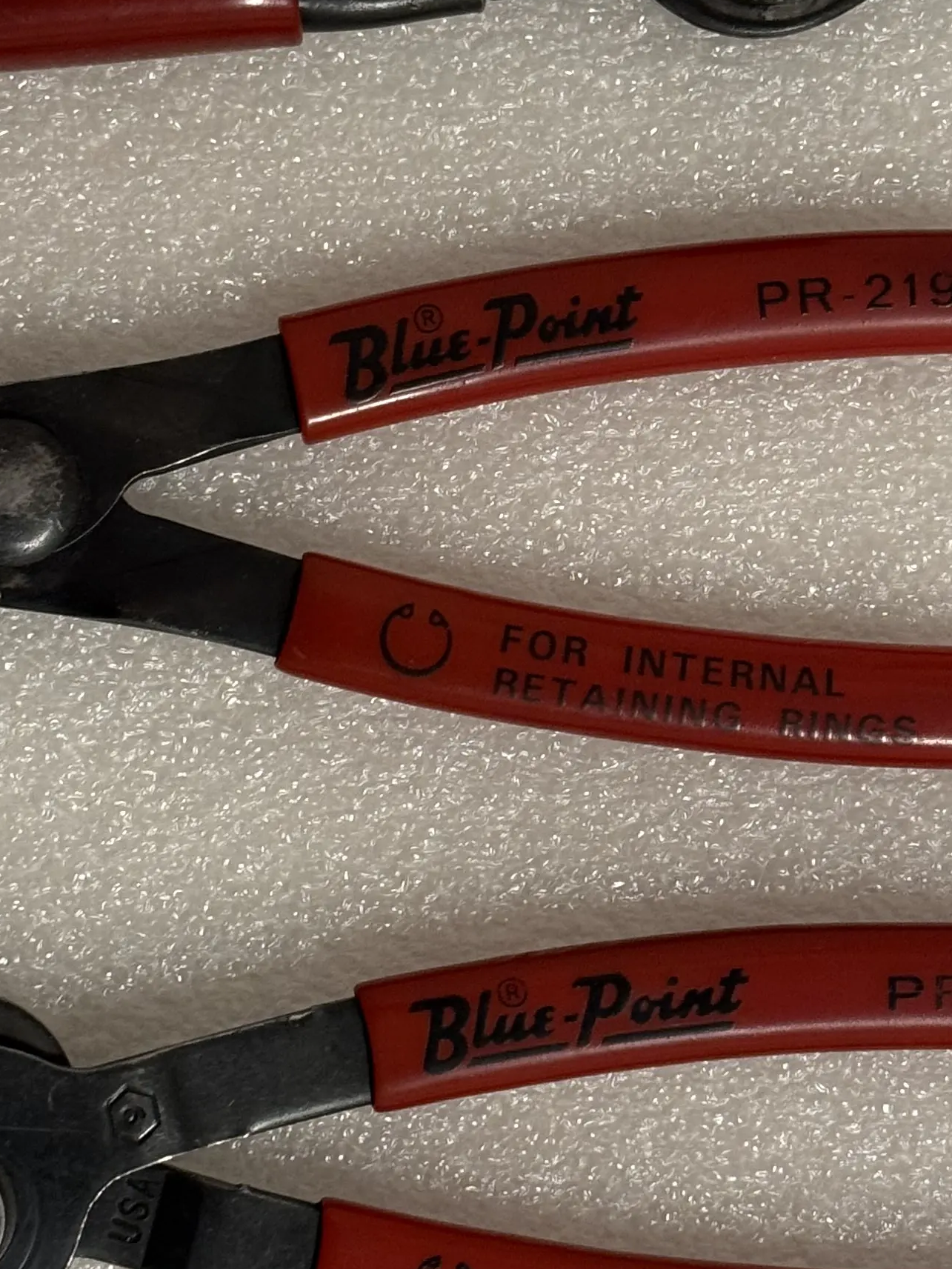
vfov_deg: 17.4
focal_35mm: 113
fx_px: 4143
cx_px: 442
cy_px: 650
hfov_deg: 13.1
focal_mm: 6.76
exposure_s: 1/60
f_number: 1.78
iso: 160
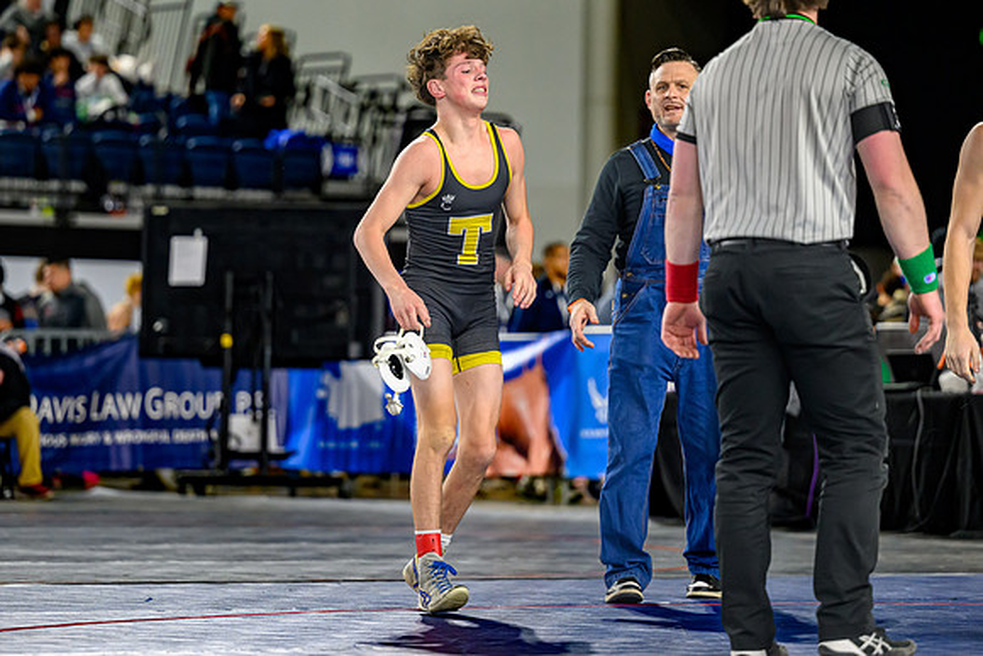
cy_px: 252
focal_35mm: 173
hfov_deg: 11.9
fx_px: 4730
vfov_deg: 7.9
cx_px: 456
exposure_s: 1/800
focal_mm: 135
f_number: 2.8
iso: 2500
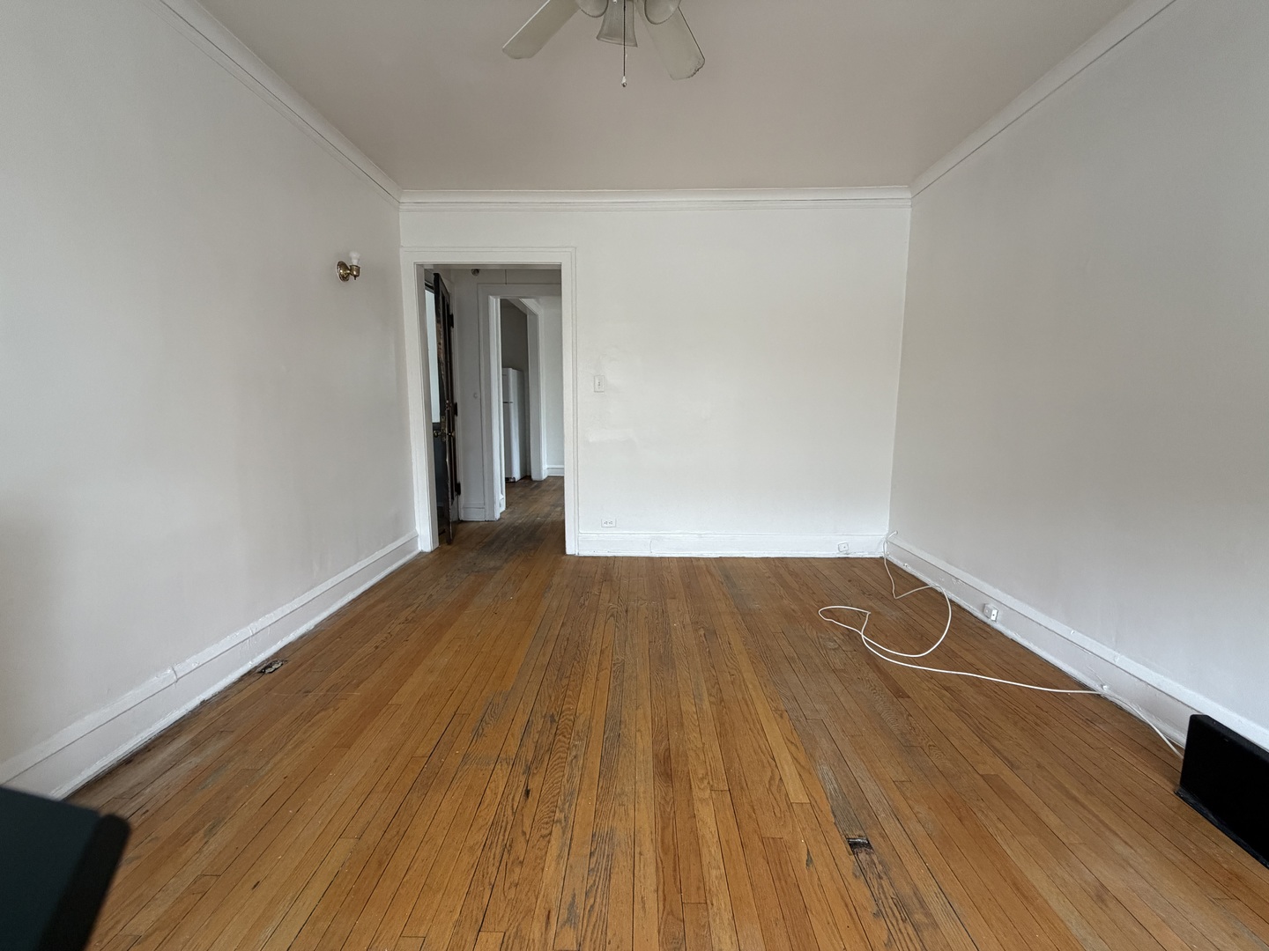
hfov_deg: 102.1
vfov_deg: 85.7
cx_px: 634
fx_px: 513
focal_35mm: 14
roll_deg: -0.1
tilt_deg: -8.0
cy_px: 476
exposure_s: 1/121
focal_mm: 2.22
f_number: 2.2
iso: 200
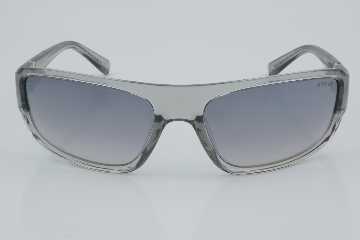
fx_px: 825
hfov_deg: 24.6
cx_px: 180
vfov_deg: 16.6
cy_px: 120
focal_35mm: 82
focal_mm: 55
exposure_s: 1/4
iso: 100
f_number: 32
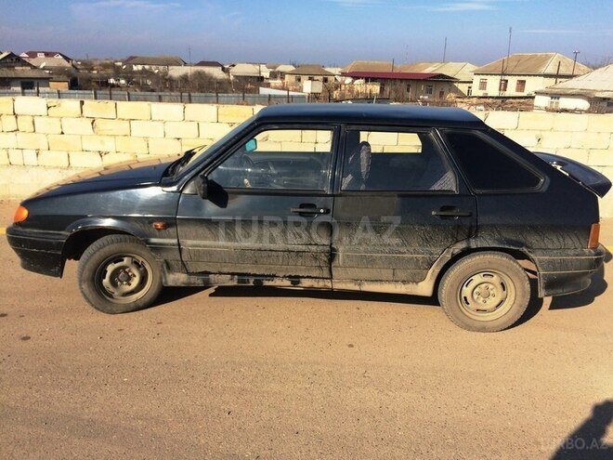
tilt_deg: -15.4
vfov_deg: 48.2
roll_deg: -1.3
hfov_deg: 61.7
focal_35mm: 29
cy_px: 230
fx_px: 514
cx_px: 306
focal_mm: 4.15
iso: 32
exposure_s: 1/2415
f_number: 2.2
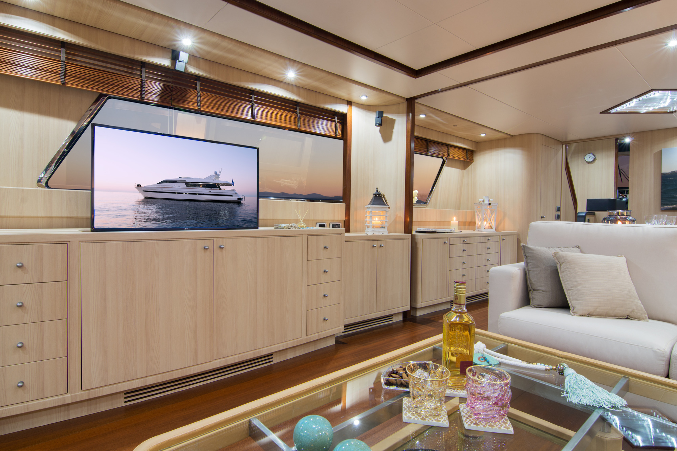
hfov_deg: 85.4
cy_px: 226
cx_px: 338
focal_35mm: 20
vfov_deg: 63.2
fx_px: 367
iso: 100
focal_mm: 13
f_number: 10
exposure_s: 1.3
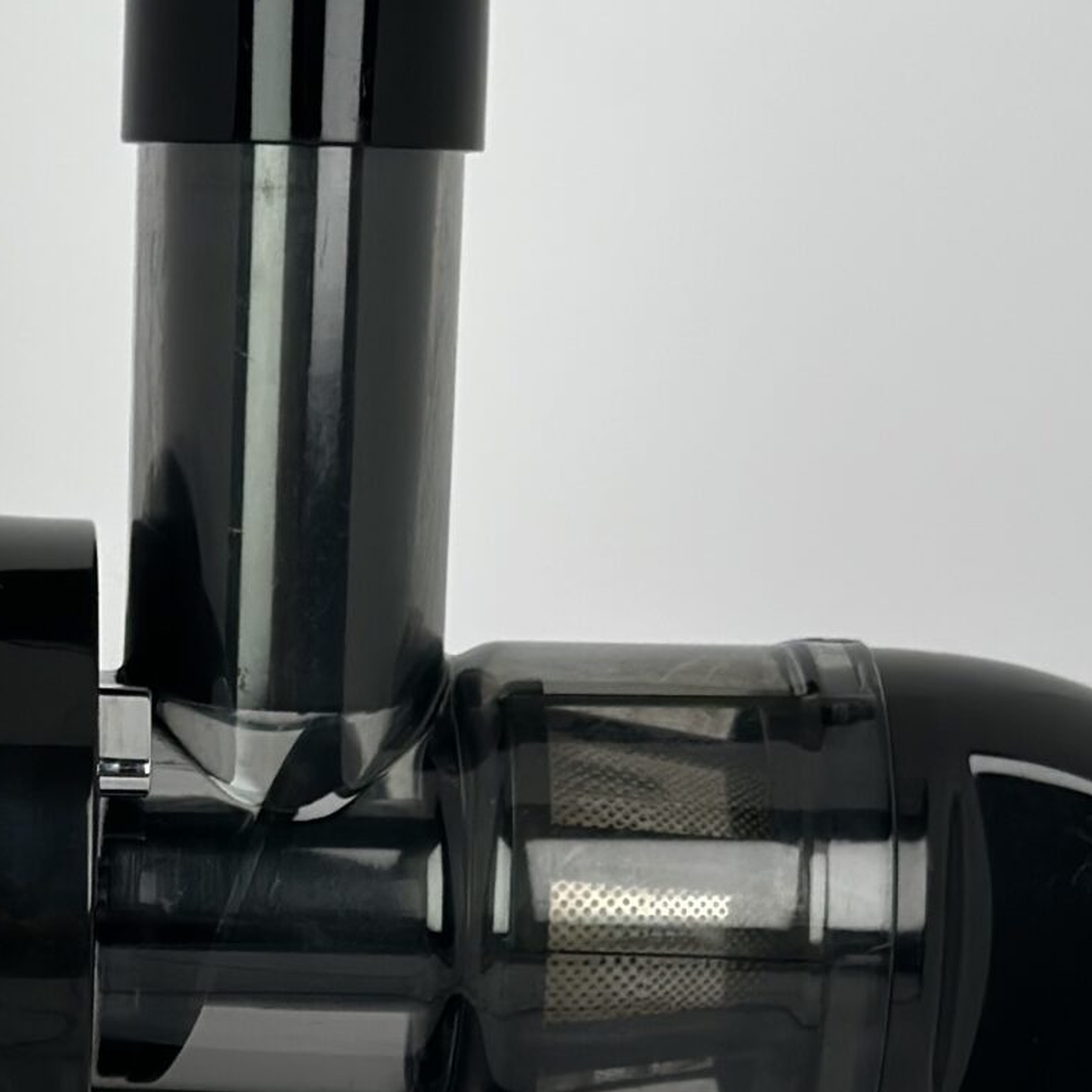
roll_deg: -0.1
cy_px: 1102
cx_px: 55
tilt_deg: -10.5
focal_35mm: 144
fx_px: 5139
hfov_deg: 12.0
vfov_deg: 12.0
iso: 80
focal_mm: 6.86
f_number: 1.78
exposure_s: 1/980
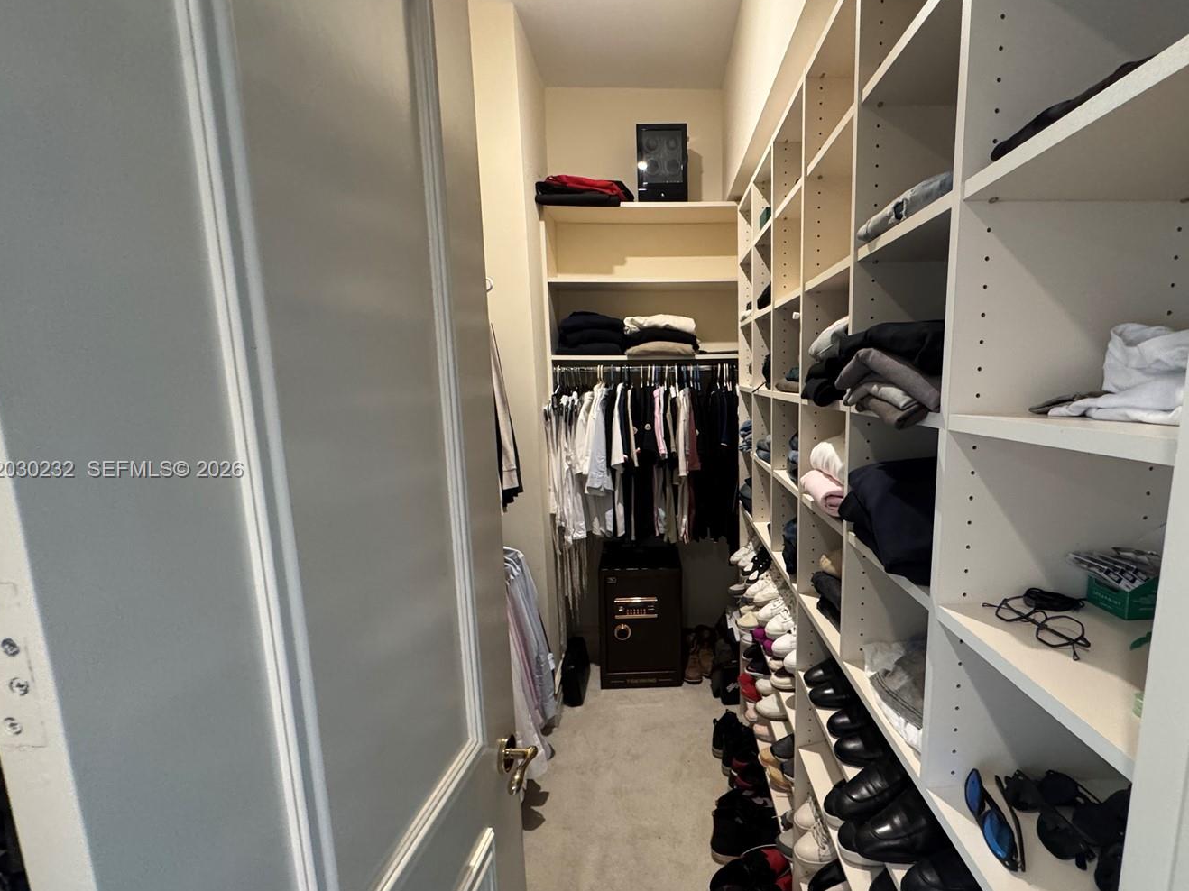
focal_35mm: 17
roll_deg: +0.9
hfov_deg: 90.4
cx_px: 684
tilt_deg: -7.7
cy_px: 471
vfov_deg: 74.6
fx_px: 584
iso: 500
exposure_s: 1/60
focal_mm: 2.22
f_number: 2.2
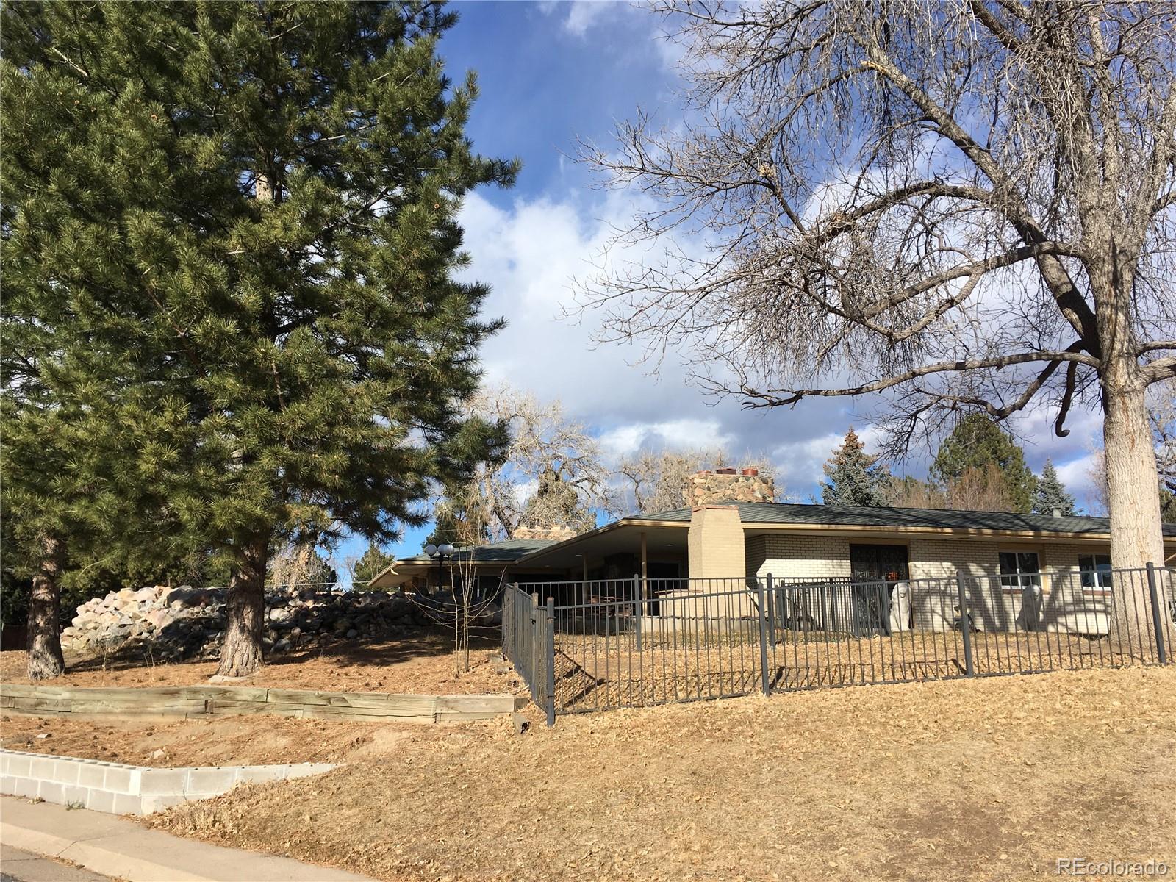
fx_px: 985
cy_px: 441
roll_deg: +0.3
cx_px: 588
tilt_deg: +10.2
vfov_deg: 48.2
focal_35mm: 29
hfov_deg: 61.7
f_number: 2.2
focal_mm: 4.15
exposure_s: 1/1637
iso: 25
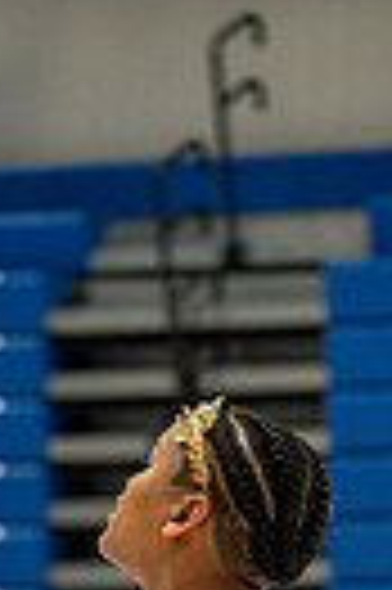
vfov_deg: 4.6
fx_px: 7320
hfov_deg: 3.1
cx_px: 171
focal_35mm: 447
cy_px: 986
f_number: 4
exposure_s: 1/500
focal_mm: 130
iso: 2200
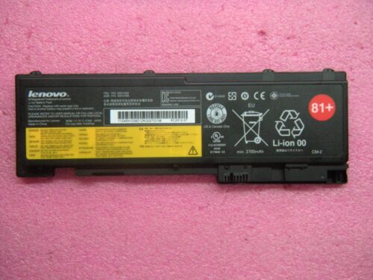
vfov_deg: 40.7
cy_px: 140
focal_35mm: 35
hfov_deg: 52.6
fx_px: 377
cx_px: 186
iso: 400
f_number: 3.8
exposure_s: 1/36.7
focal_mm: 5.9
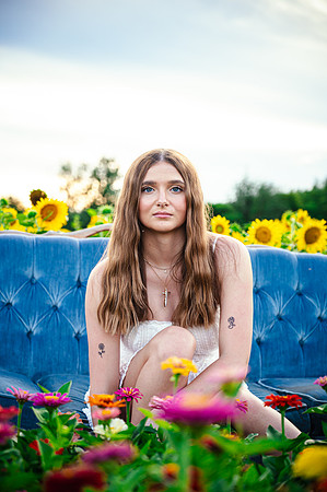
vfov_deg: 30.1
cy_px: 246
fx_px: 915
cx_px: 164
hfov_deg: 20.3
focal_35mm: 67
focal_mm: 67
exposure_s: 1/640
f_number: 4
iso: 640
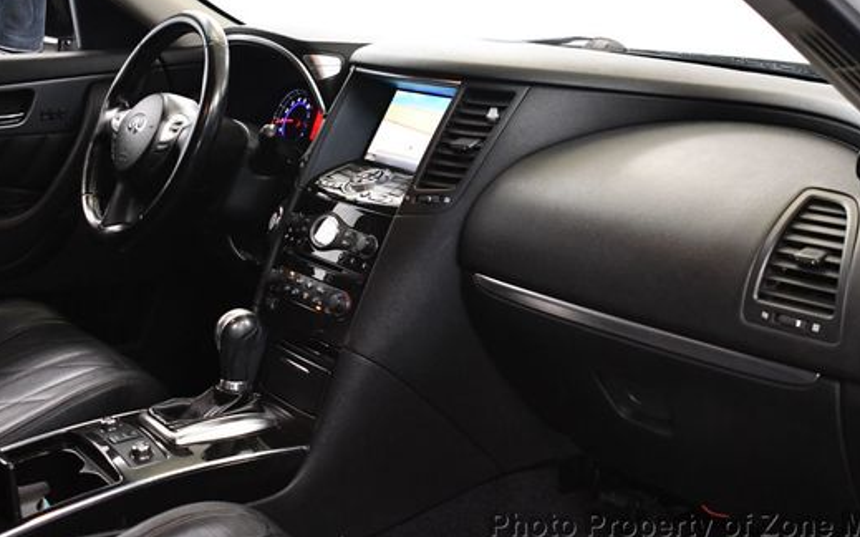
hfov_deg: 41.0
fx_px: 1148
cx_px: 469
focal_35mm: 49
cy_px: 202
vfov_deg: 26.2
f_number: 4
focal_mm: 26
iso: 3200
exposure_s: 1/100
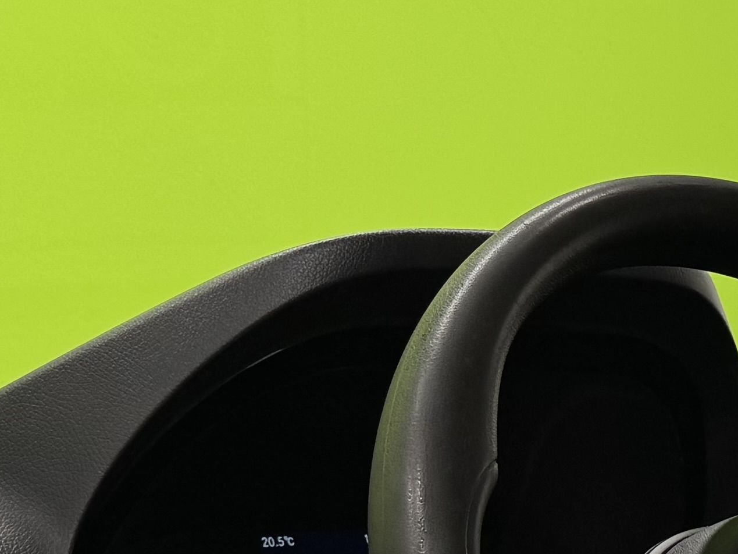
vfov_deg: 13.4
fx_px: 2303
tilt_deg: -8.2
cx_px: 716
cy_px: 608
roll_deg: -3.1
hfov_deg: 17.8
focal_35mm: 108
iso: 64
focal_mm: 6.76
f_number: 1.78
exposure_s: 1/100
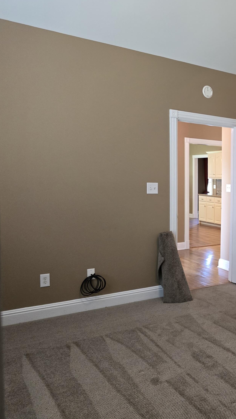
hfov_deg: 30.2
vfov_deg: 58.0
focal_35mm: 34
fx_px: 378
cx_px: 275
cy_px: 209
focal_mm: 6.3
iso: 500
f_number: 1.7
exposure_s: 1/120
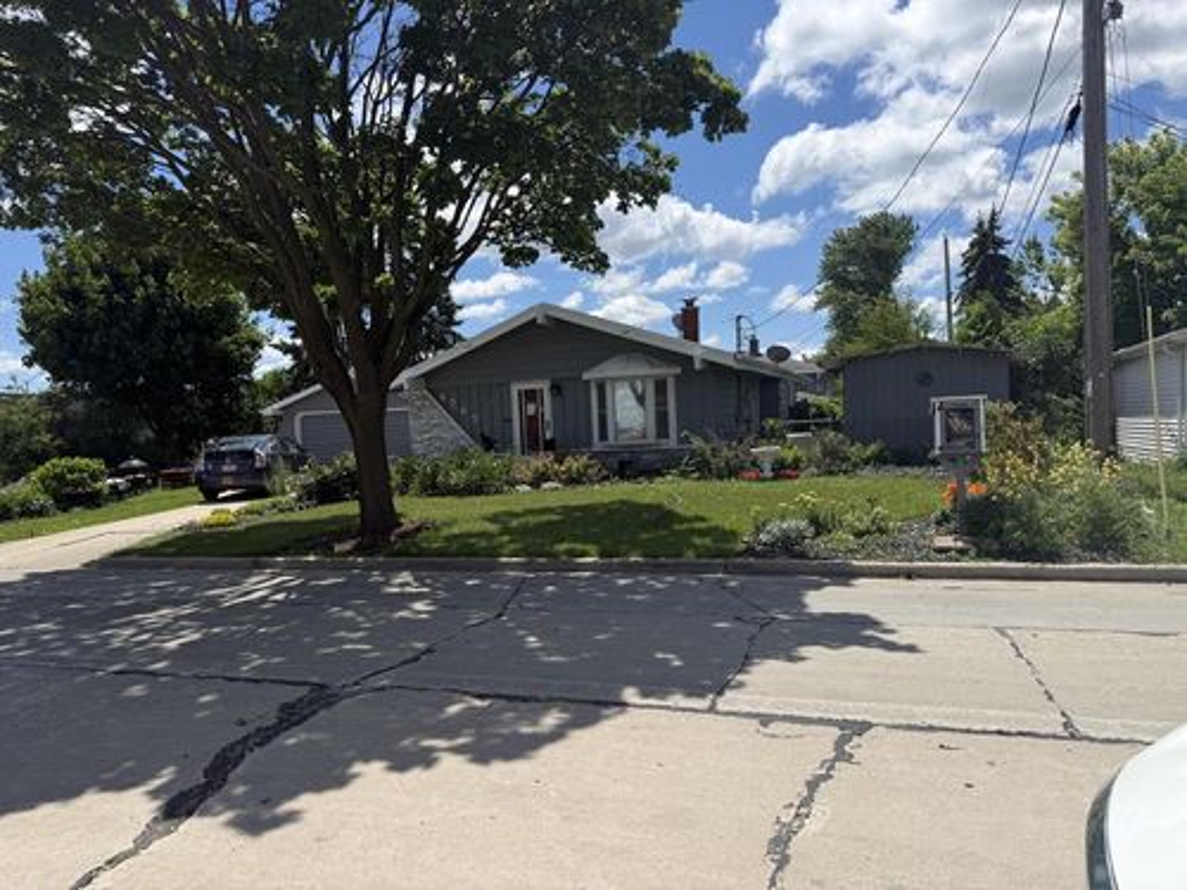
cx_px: 594
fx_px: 823
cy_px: 445
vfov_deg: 56.8
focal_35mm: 24
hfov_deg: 71.6
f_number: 1.78
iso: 80
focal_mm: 6.76
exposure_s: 1/6173
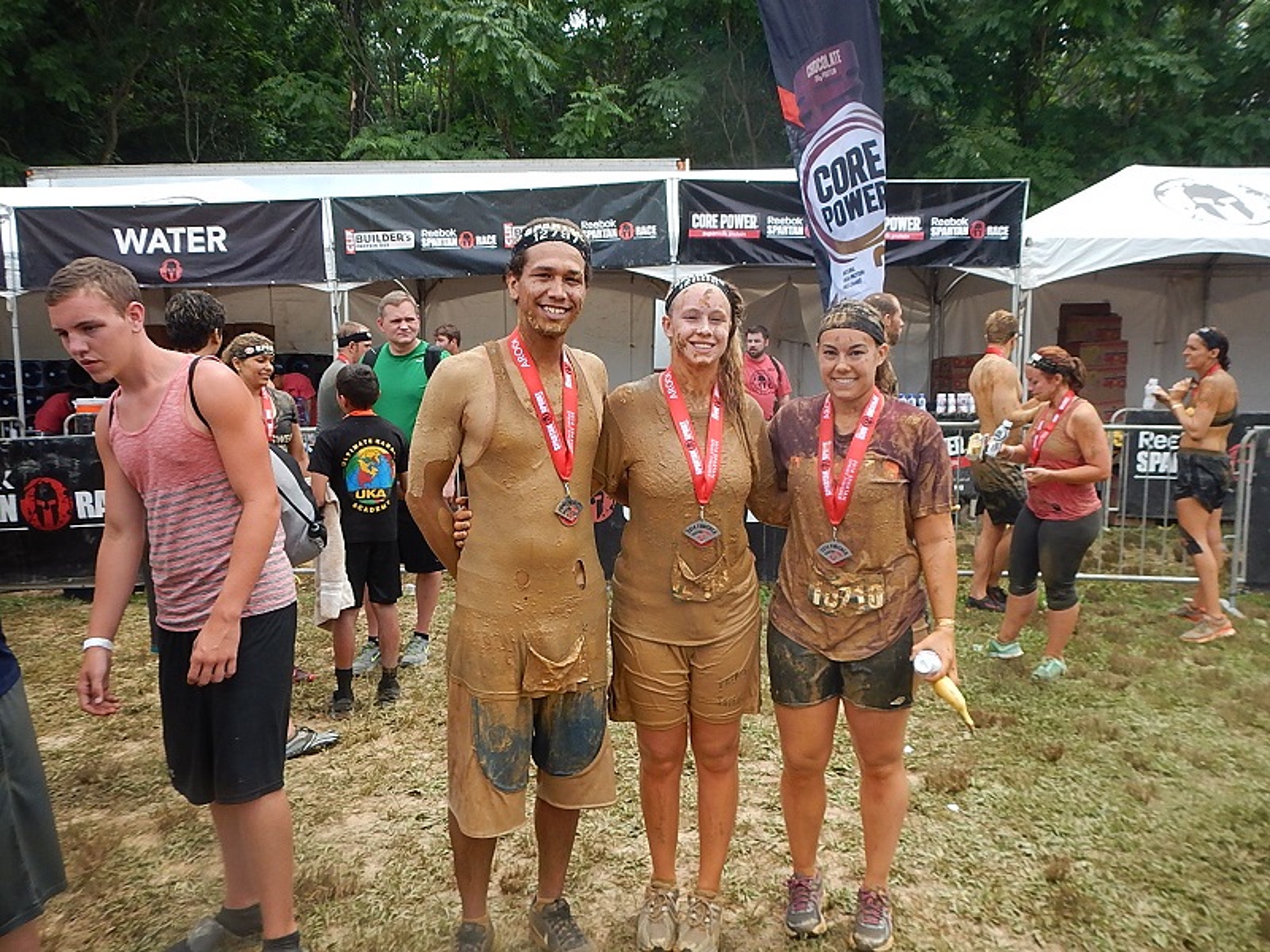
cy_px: 476
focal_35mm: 28
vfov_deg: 49.7
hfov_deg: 63.4
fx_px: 1027
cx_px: 635
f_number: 3.9
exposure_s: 1/500
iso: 125
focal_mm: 5
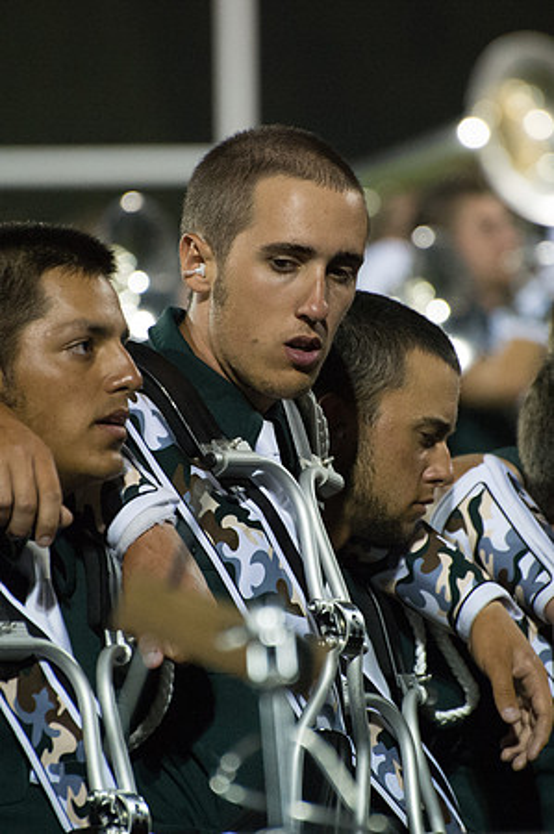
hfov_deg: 3.4
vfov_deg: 5.1
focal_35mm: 404
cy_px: 402
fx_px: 9347
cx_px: 313
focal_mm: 260
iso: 8000
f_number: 5.6
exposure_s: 1/160
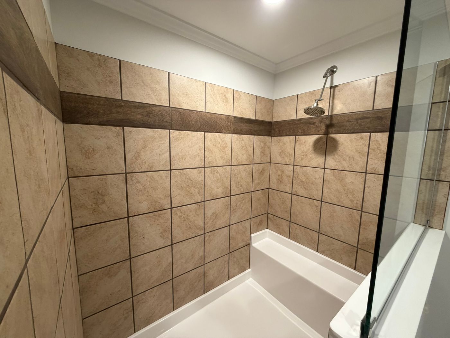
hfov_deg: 102.1
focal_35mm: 14
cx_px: 225
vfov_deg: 85.7
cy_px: 169
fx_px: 182
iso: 250
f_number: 2.2
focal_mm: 2.22
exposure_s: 1/60
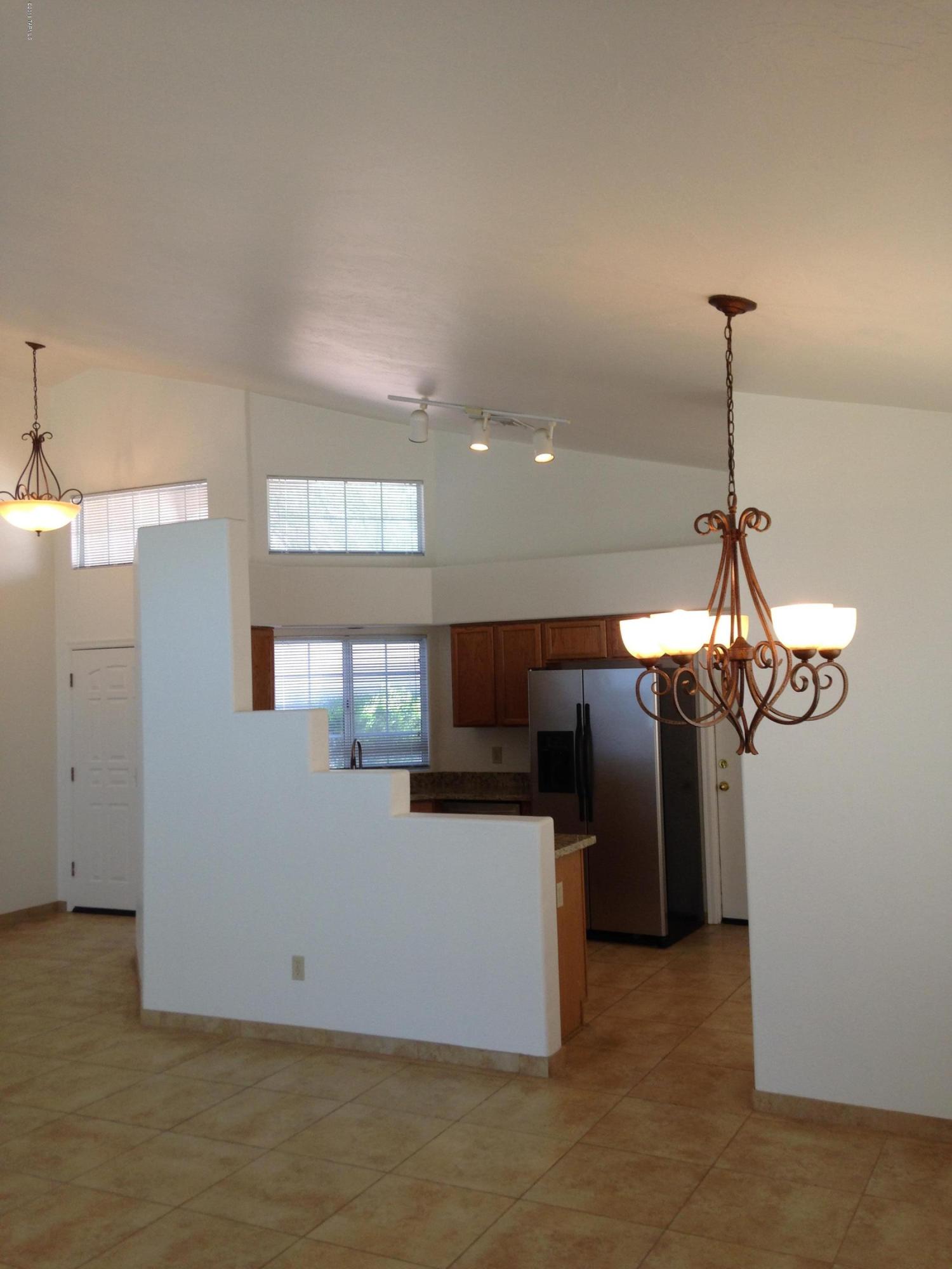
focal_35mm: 33
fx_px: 1210
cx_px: 476
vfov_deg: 55.4
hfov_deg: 42.9
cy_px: 634
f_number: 2.4
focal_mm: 4.12
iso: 64
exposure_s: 1/60
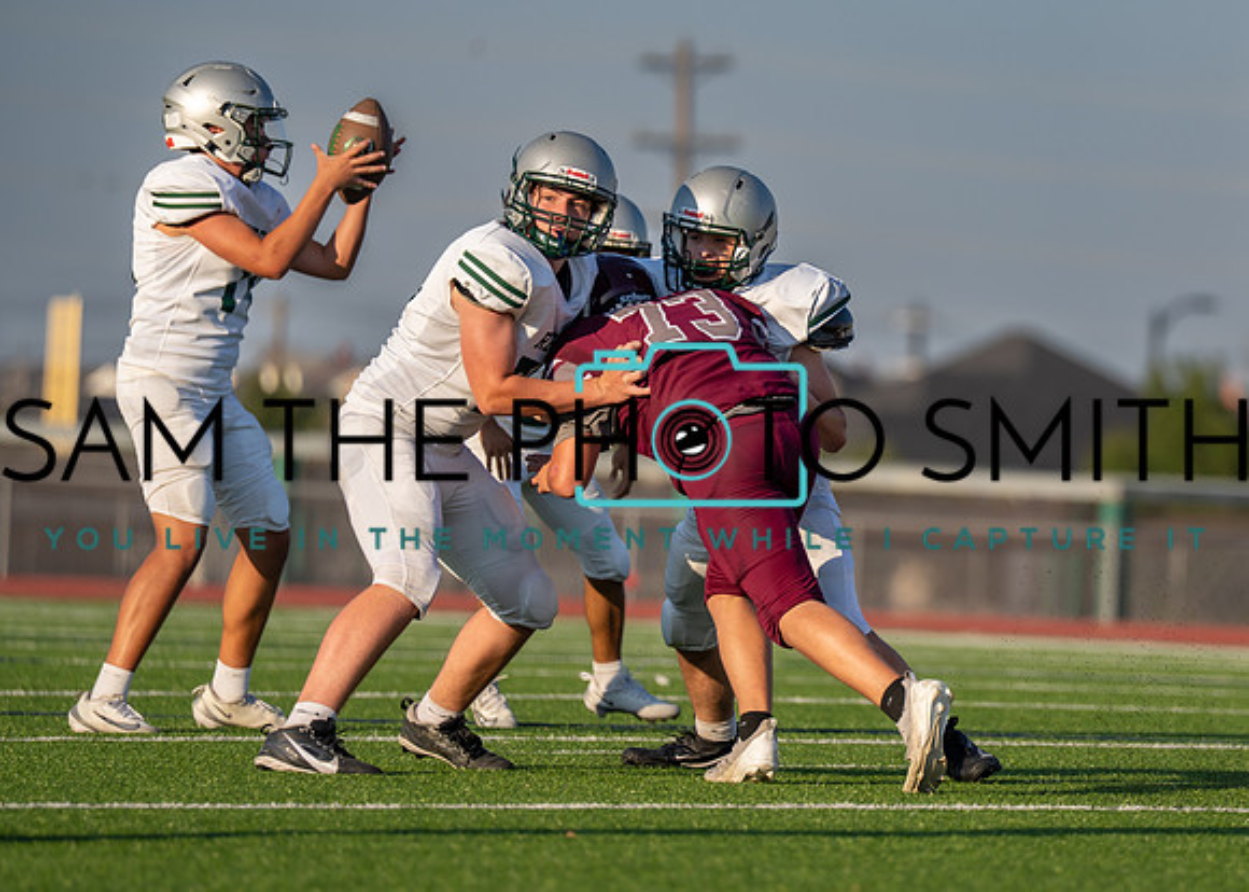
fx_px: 12062
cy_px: 394
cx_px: 1066
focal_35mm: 340
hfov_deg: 5.9
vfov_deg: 4.2
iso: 100
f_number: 2.8
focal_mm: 200
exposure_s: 1/2500
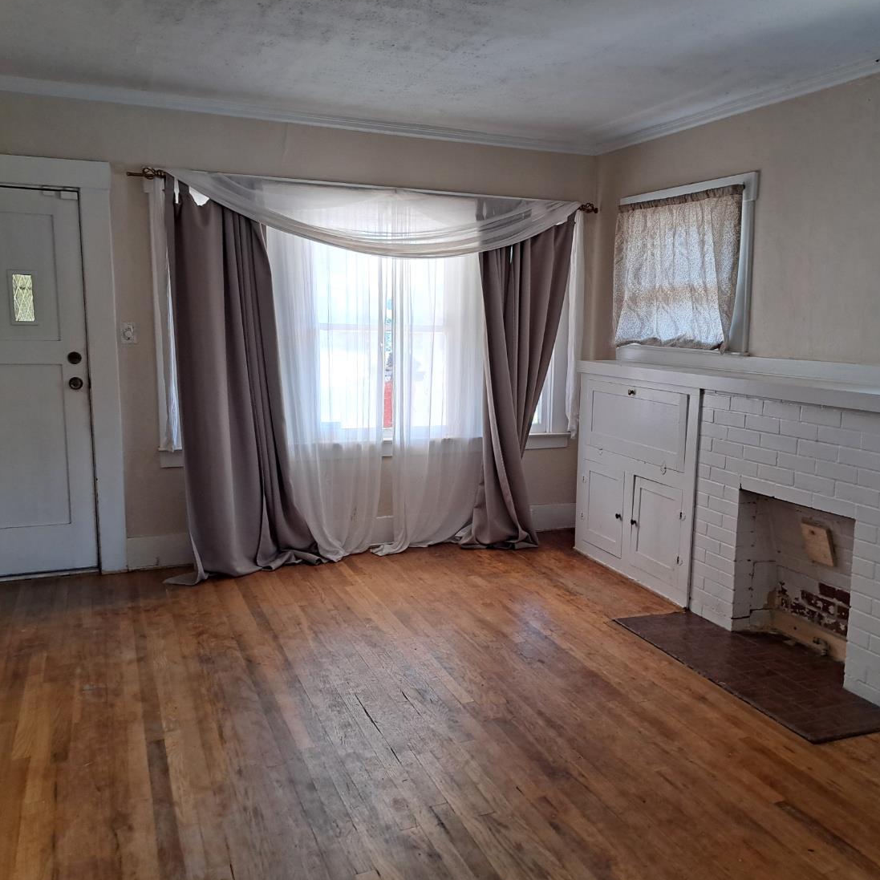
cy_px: 440
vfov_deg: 55.6
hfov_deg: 55.4
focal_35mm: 29
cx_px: 498
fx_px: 834
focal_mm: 5.23
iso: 125
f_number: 1.8
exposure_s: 1/60
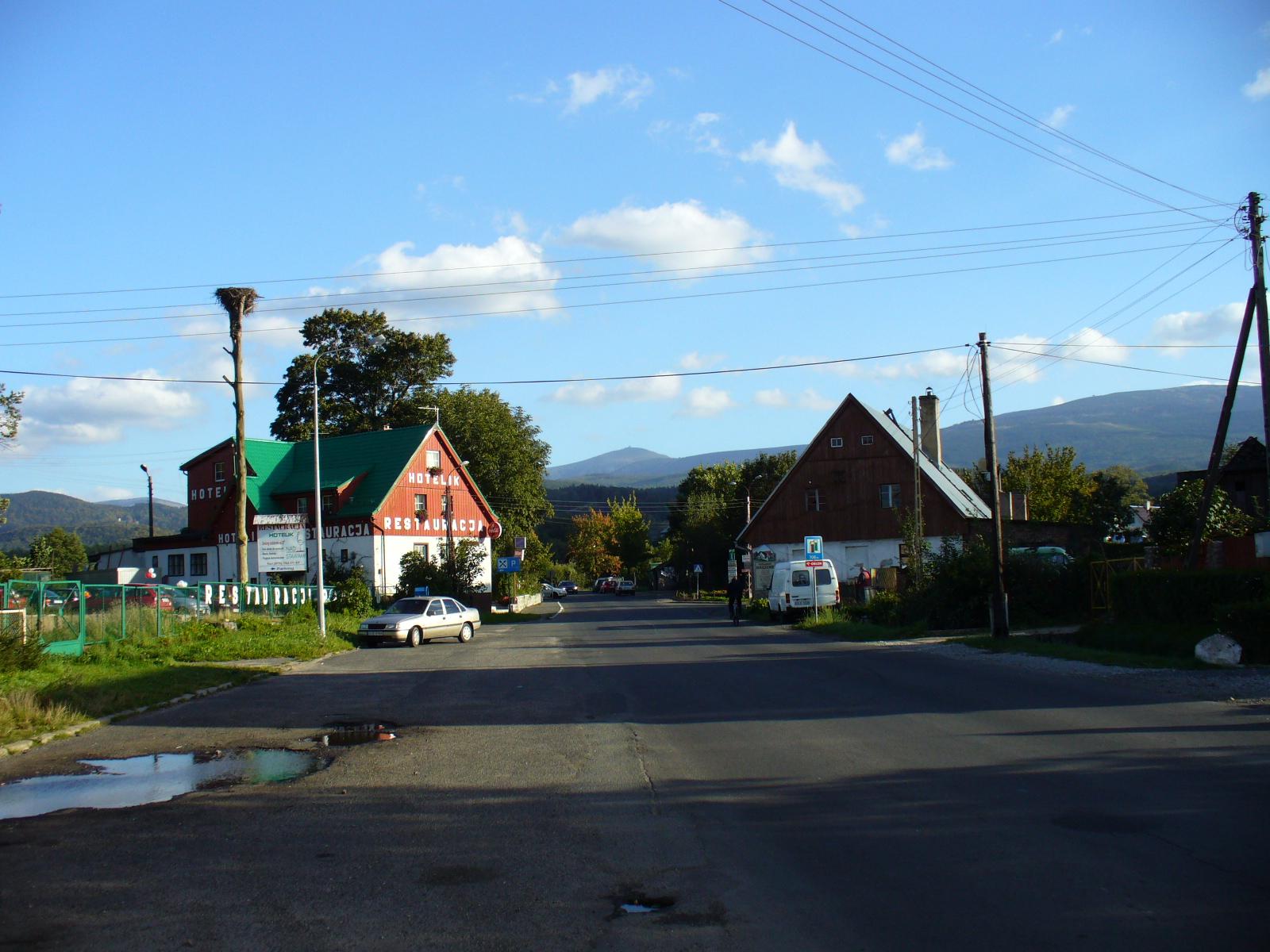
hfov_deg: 50.1
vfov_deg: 38.7
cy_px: 476
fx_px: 1357
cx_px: 635
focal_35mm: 37
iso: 80
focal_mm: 6.1
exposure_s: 1/200
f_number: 5.6
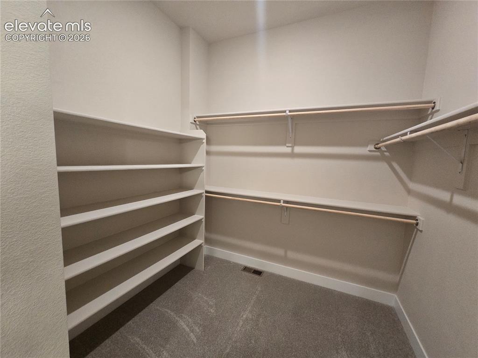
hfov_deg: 106.2
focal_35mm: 13
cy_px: 179
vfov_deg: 89.9
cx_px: 239
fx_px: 179
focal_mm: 2.2
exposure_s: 1/60
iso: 320
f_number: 2.2
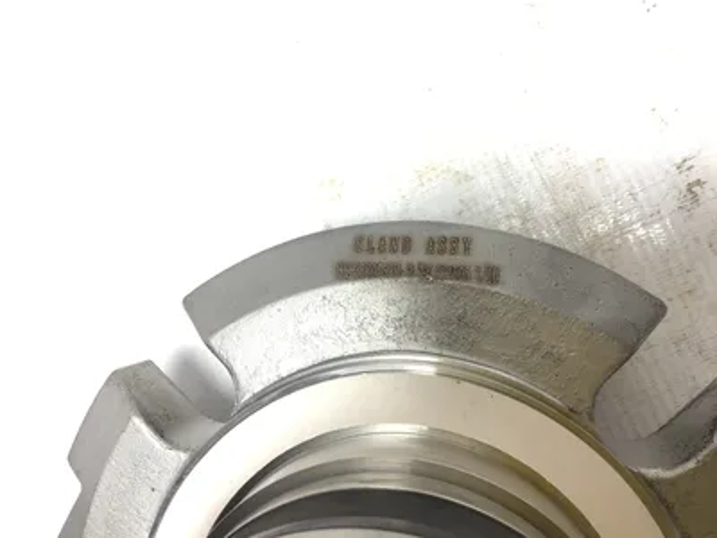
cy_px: 269
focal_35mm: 31
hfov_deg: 58.4
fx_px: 642
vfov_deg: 45.4
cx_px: 358
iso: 32
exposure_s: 1/60
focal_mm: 3.3
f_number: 2.4
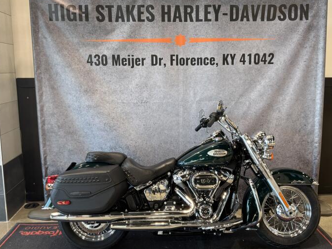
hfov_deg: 55.3
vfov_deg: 42.9
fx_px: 316
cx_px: 174
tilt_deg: -9.8
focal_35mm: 33
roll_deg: +0.2
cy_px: 126
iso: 64
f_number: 1.8
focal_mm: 3
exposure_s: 1/60
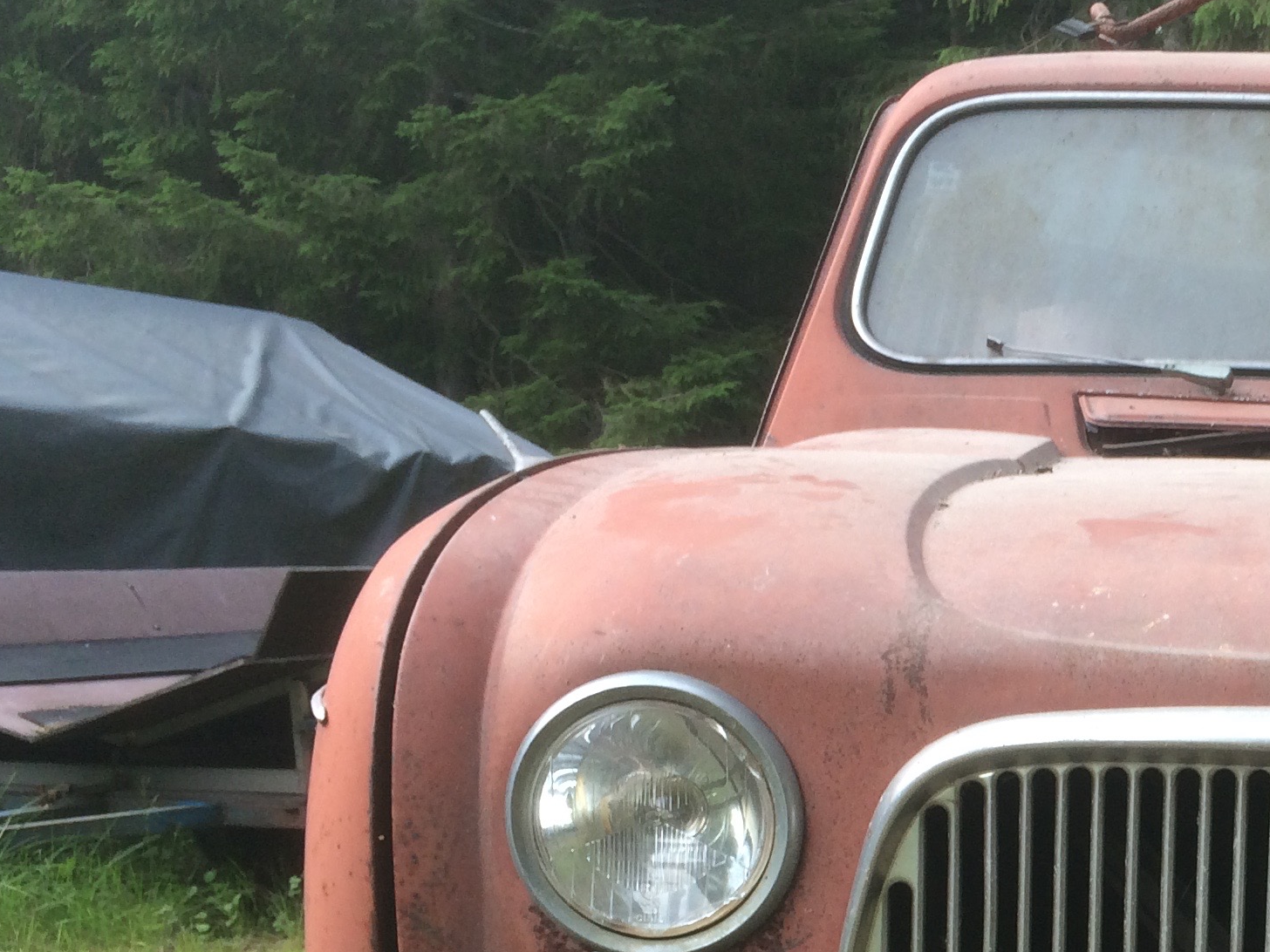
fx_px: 2385
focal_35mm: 65
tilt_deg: -6.2
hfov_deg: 27.3
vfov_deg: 21.8
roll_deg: +0.5
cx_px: 1399
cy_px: 938
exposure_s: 1/50
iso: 50
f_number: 2.2
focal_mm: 4.15
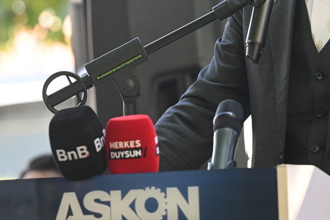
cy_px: 14
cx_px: 285
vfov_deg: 4.1
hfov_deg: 6.2
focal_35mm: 331
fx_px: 3033
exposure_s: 1/250
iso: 320
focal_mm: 125
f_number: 3.2
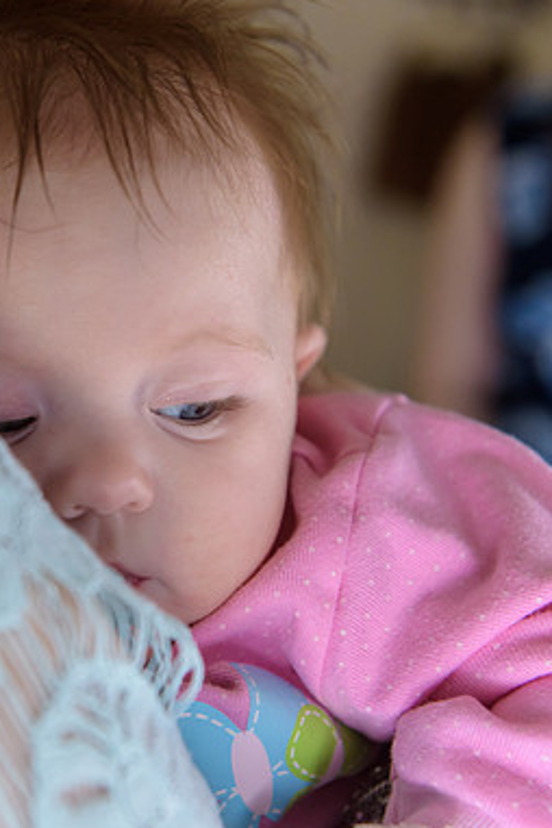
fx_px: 1679
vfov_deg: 27.7
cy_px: 418
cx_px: 128
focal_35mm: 73
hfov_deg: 18.5
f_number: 3.2
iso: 1600
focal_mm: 48
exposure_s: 1/125
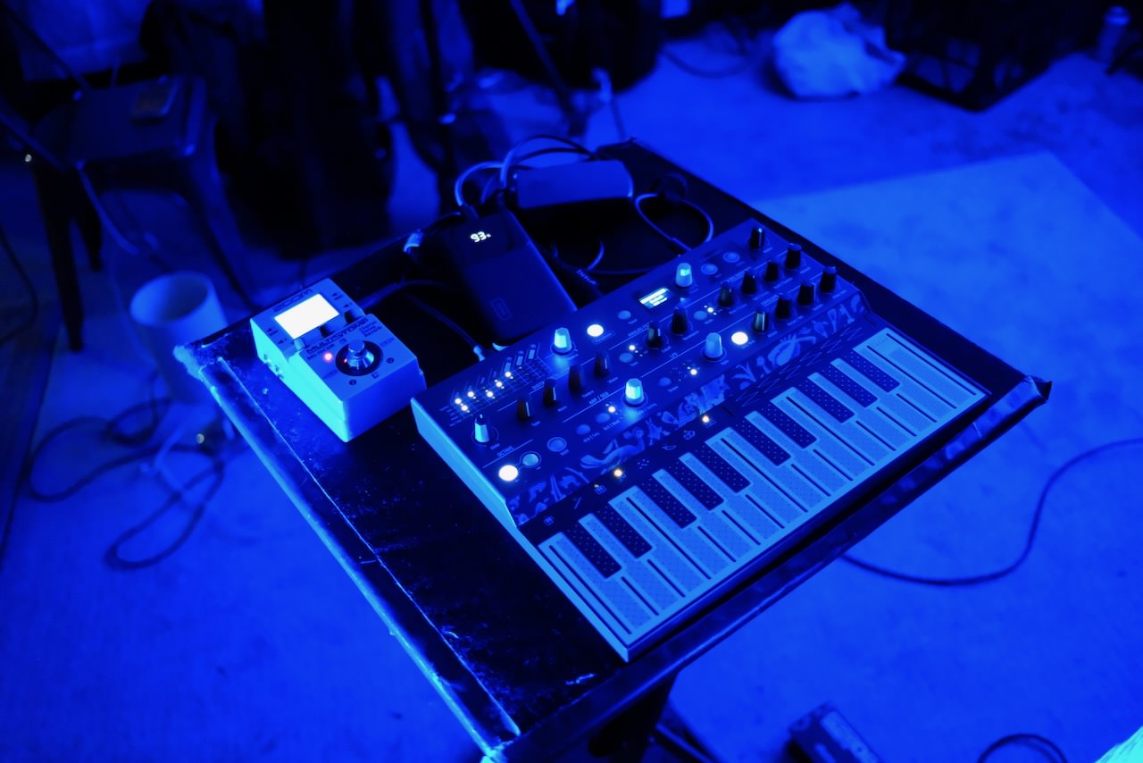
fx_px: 1111
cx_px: 572
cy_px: 382
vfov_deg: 37.9
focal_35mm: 35
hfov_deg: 54.4
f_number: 2
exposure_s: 1/105
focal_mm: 23
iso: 12800
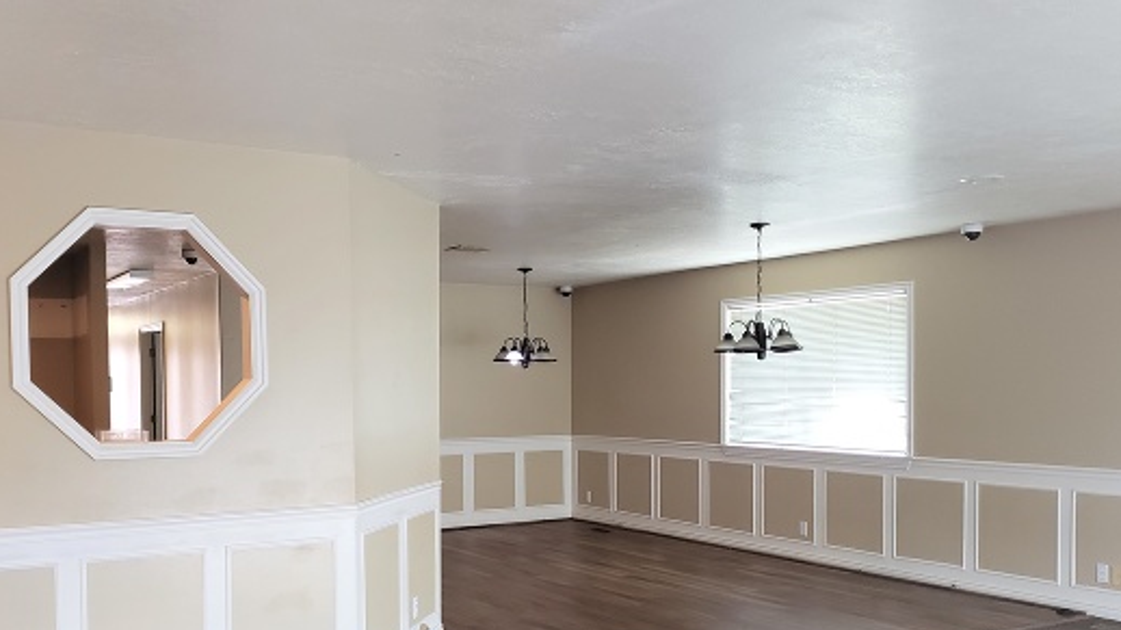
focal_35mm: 35
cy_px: 450
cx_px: 476
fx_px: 1040
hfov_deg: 56.4
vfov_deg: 33.2
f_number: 1.5
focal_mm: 4.3
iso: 320
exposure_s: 1/30
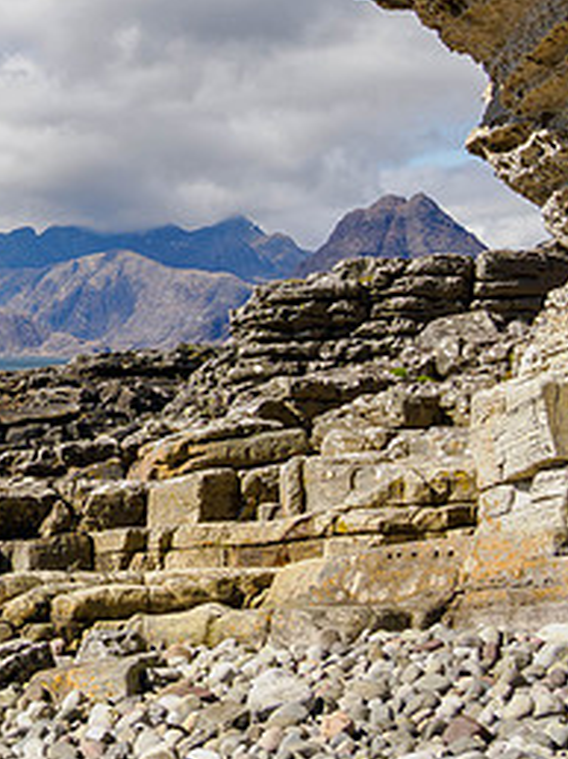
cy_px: 251
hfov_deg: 17.3
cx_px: -135
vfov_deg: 24.0
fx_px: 1775
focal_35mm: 81
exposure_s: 5
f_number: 7.1
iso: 200
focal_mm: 18
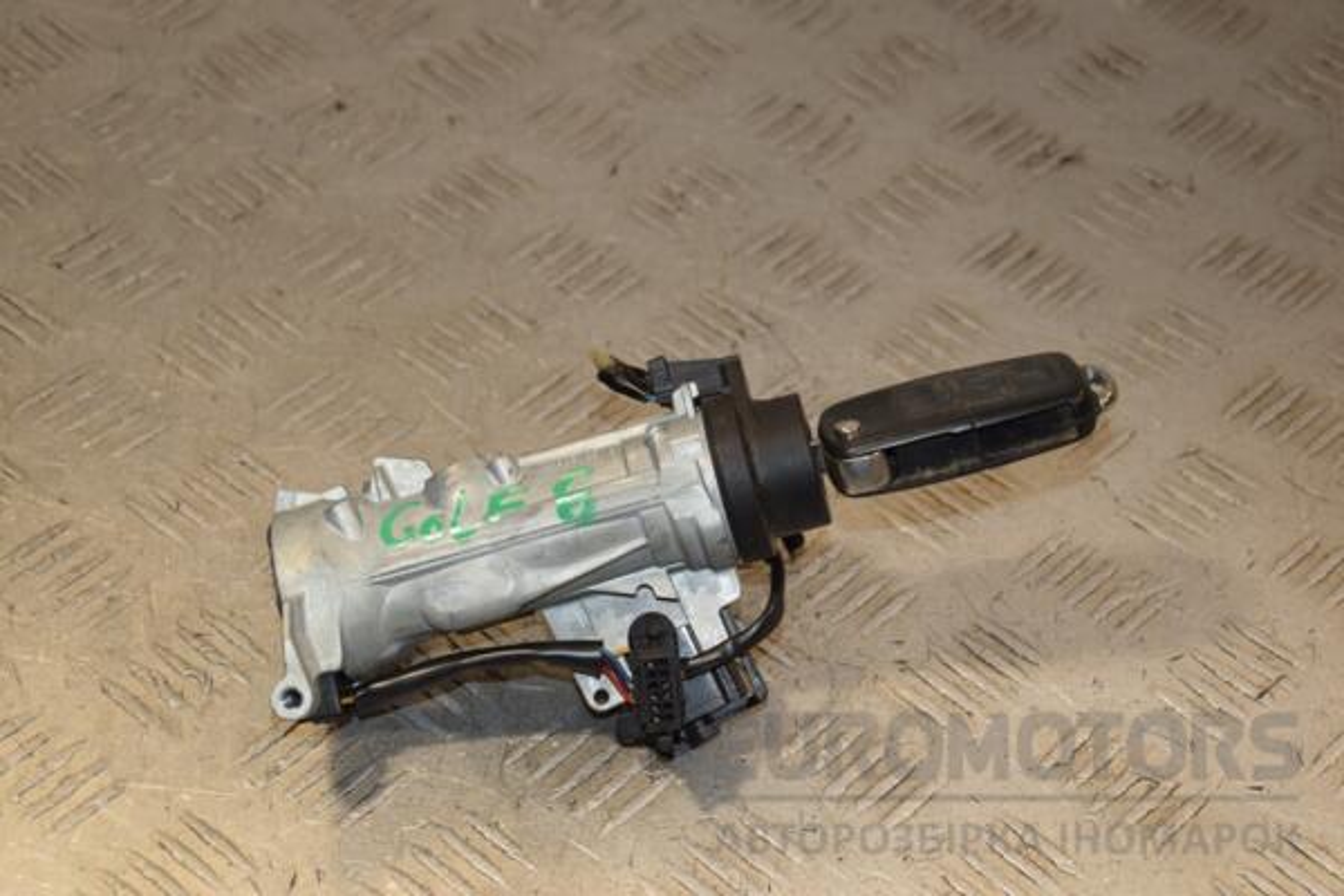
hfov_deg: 21.9
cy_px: 448
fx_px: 3472
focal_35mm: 93
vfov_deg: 14.7
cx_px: 672
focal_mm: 62
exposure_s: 1/200
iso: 800
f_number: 7.1
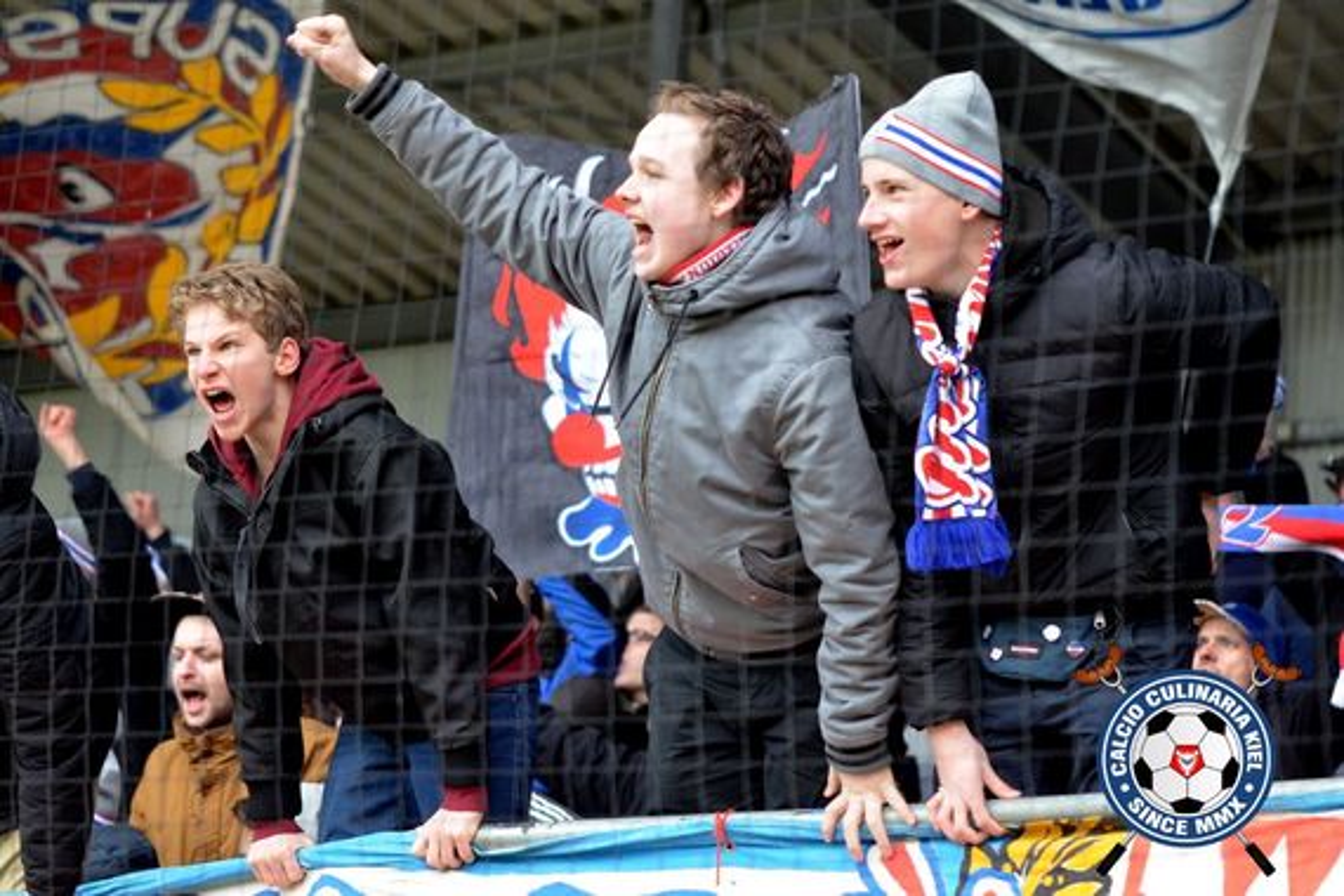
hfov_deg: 19.5
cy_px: 448
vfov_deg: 13.0
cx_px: 672
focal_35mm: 105
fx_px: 3920
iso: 1100
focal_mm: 70
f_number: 2.8
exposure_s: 1/500
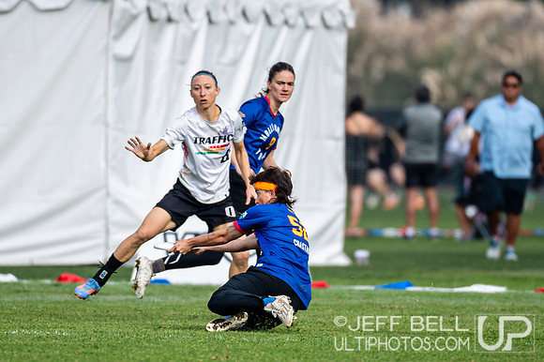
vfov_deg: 1.7
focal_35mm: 809
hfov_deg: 2.6
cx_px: 294
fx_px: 12219
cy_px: 205
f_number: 2.8
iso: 100
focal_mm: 300
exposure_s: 1/1250
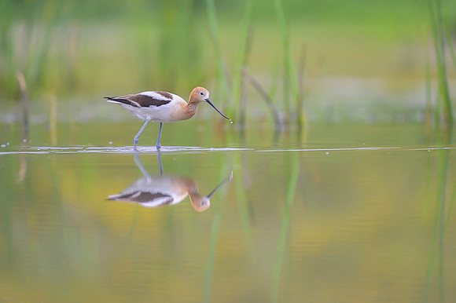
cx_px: 237
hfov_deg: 3.5
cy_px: 158
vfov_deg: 2.4
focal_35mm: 583
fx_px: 7380
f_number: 4
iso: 1600
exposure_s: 1/1250
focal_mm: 560
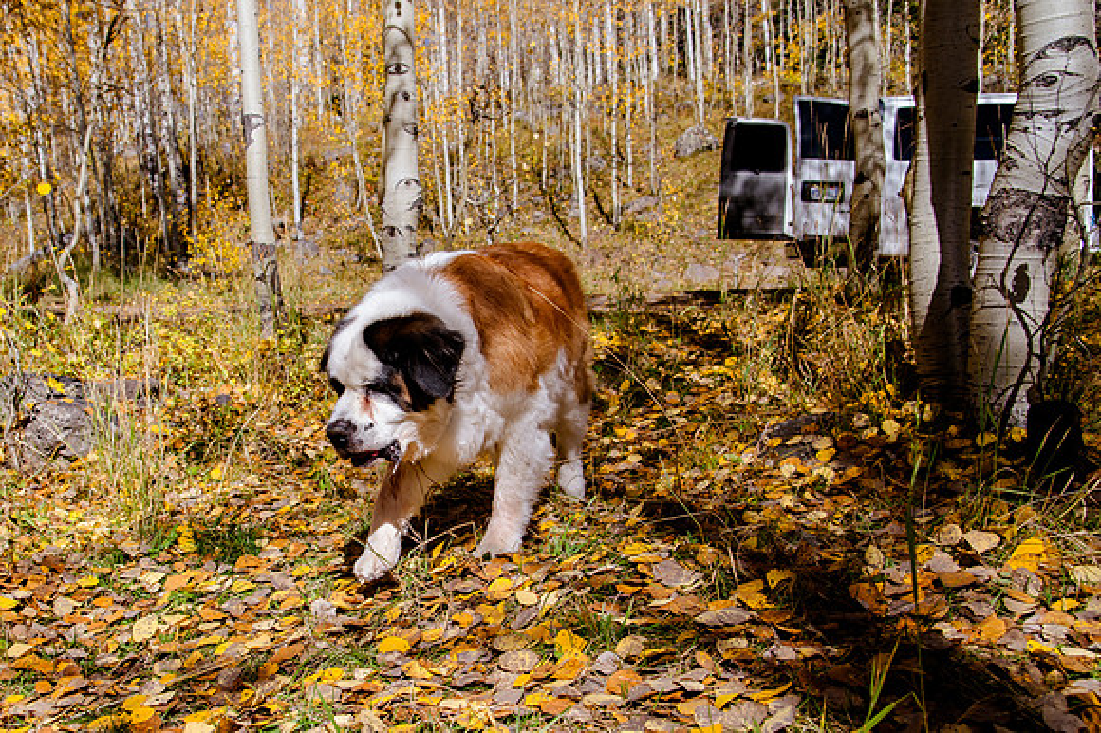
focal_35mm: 42
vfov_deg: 31.9
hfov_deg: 45.8
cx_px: 358
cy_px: 432
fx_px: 1279
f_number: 6.3
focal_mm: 31
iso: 200
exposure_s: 1/640
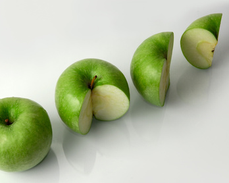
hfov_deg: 17.2
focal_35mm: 112
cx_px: 104
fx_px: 756
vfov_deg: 13.8
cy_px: 92
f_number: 8
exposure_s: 1/500
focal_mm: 65
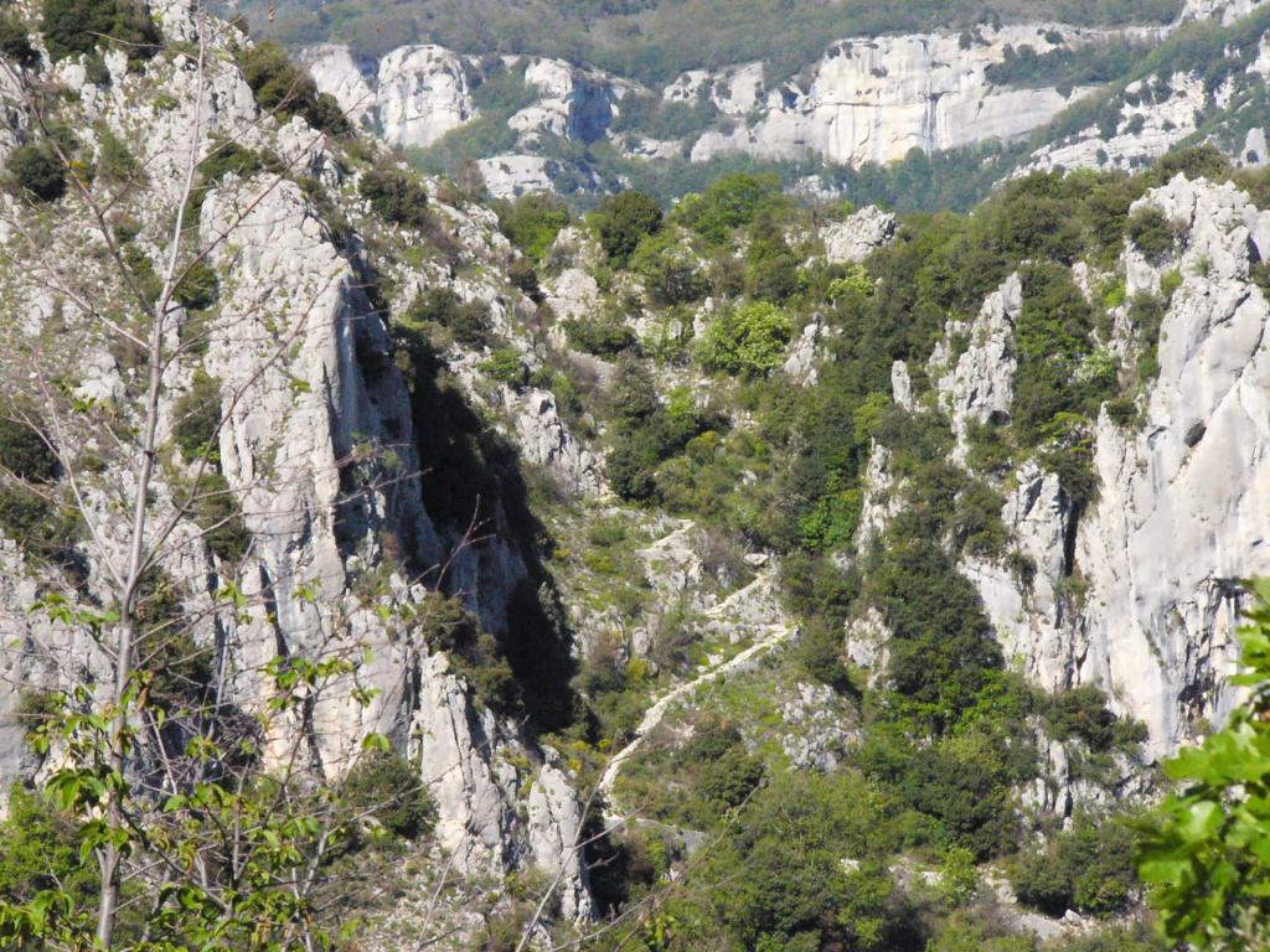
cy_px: 476
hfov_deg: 10.9
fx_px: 6677
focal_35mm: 182
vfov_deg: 8.2
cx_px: 635
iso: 400
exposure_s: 1/1000
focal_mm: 30.4
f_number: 8
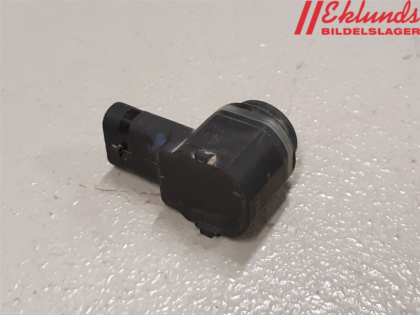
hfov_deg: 67.3
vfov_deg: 53.1
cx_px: 210
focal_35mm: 26
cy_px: 158
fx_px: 315
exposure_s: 1/50
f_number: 1.7
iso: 160
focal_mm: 3.93
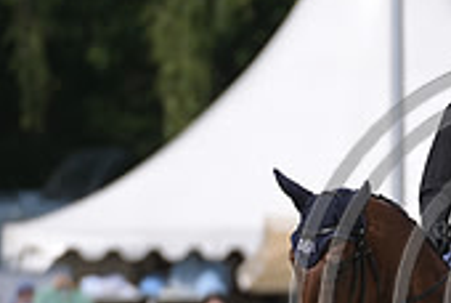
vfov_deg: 1.0
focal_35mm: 1361
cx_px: 533
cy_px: 286
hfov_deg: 1.5
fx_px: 17080
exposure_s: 1/1250
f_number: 5
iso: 160
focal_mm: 400
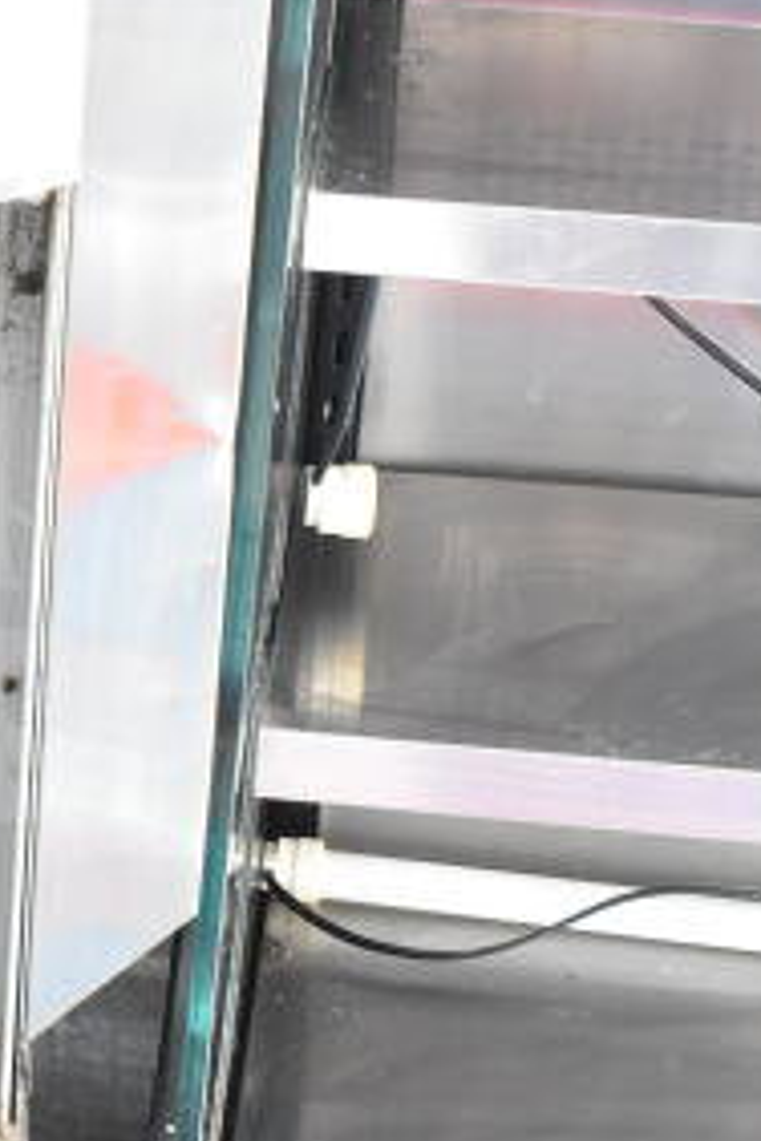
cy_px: 498
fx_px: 3393
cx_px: -344
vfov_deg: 19.1
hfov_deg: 12.3
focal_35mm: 107
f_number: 5
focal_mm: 22
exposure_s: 1/100
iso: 1600
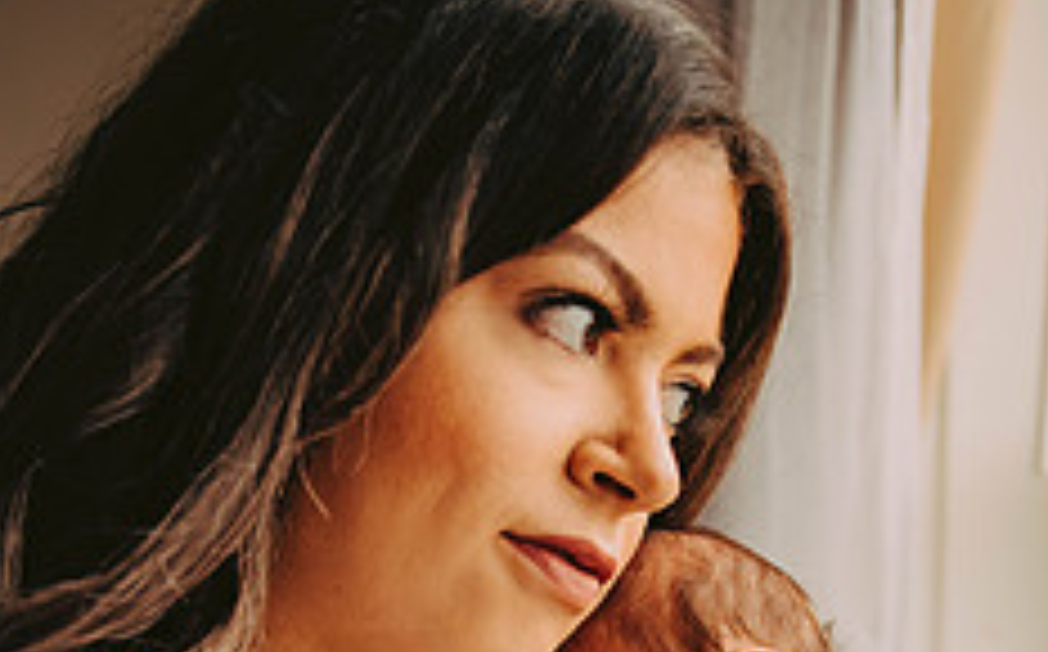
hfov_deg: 30.6
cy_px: 805
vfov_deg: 18.3
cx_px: 612
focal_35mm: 67
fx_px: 1911
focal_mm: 34
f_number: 2.8
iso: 800
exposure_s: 1/160
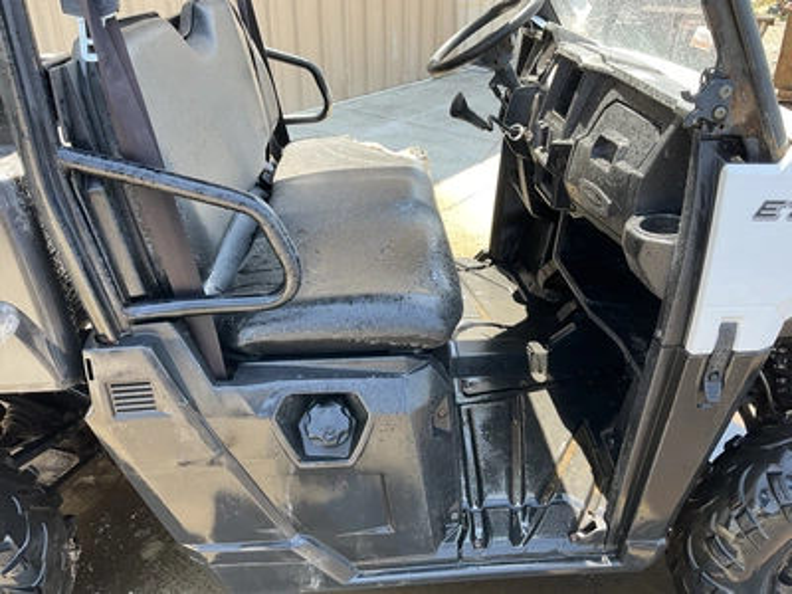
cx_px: 396
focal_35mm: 29
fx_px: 664
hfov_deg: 61.7
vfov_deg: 48.2
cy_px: 297
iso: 20
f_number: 1.8
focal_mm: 3
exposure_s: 1/122
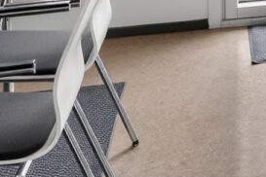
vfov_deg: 11.2
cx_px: 491
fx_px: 791
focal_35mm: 107
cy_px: -213
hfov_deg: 16.0
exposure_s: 1/25
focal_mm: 19
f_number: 8
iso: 400
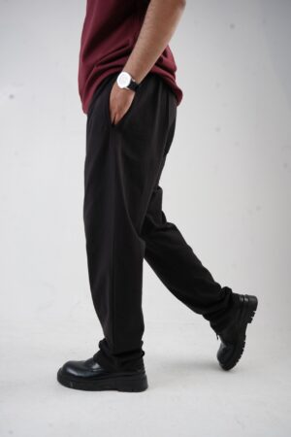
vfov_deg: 54.4
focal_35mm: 35
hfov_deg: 37.9
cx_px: 146
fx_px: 424
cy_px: 218
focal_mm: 35
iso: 400
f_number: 7.1
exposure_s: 1/160
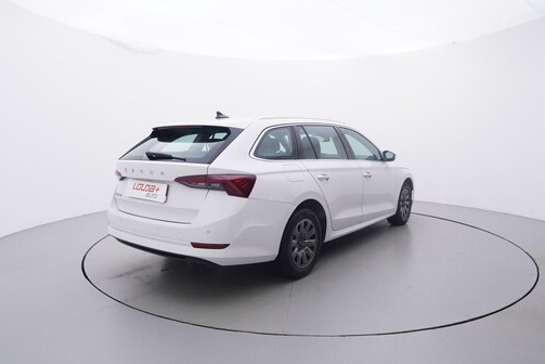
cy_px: 187
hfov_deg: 72.5
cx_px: 275
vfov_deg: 52.2
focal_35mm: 25
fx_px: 372
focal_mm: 15
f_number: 5
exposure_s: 1/80
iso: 200
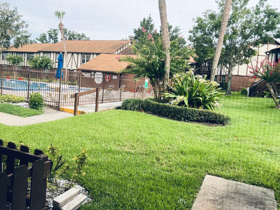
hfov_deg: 61.6
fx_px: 235
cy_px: 94
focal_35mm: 29
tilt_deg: -4.4
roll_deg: -4.8
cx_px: 138
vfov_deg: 48.2
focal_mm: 5.7
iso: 50
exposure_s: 1/853
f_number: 1.5
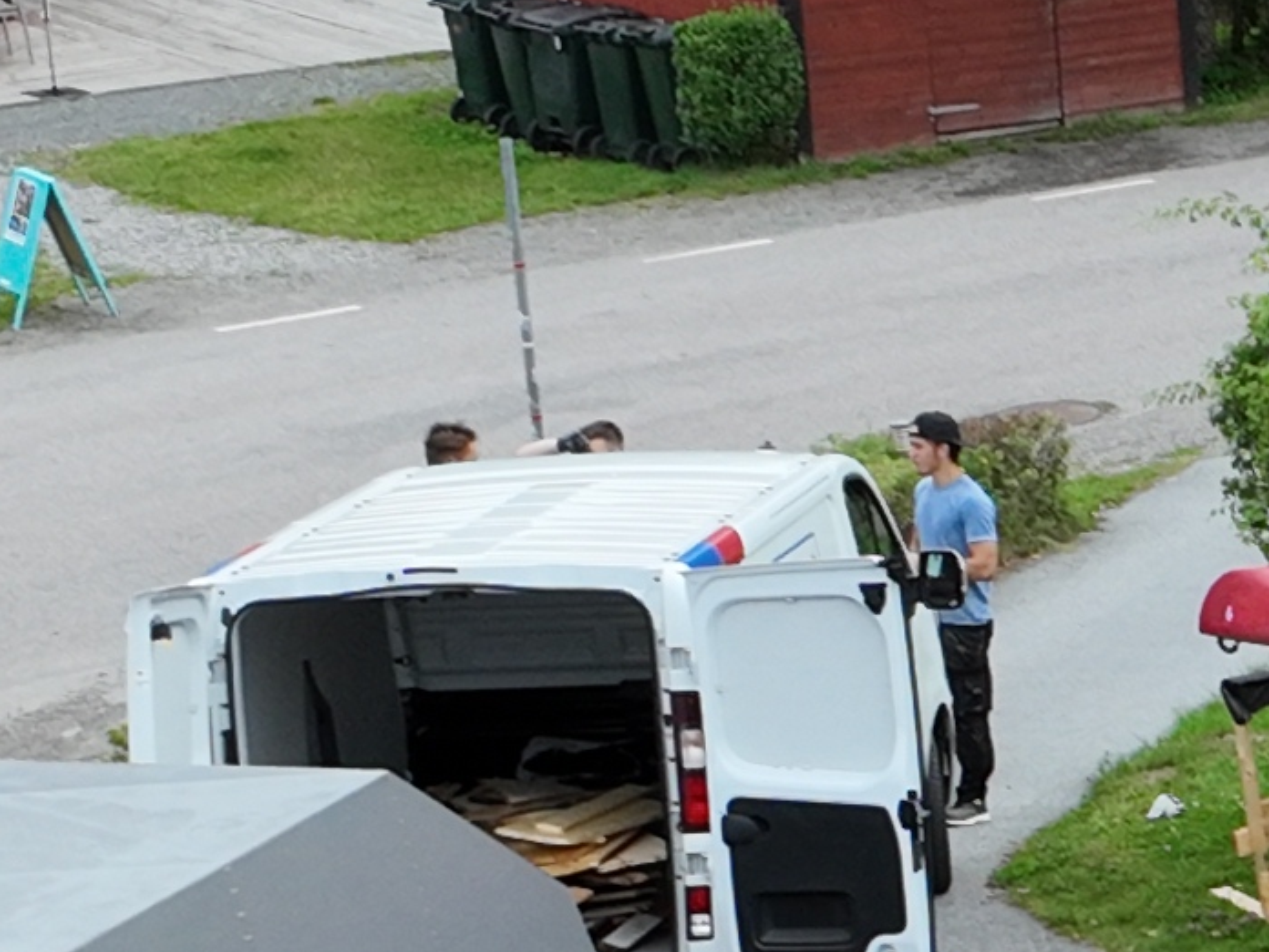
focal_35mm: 182
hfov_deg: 10.0
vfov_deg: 8.0
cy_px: 1377
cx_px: 2565
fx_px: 6672
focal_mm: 12.29
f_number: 2.8
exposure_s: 1/1250
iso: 100
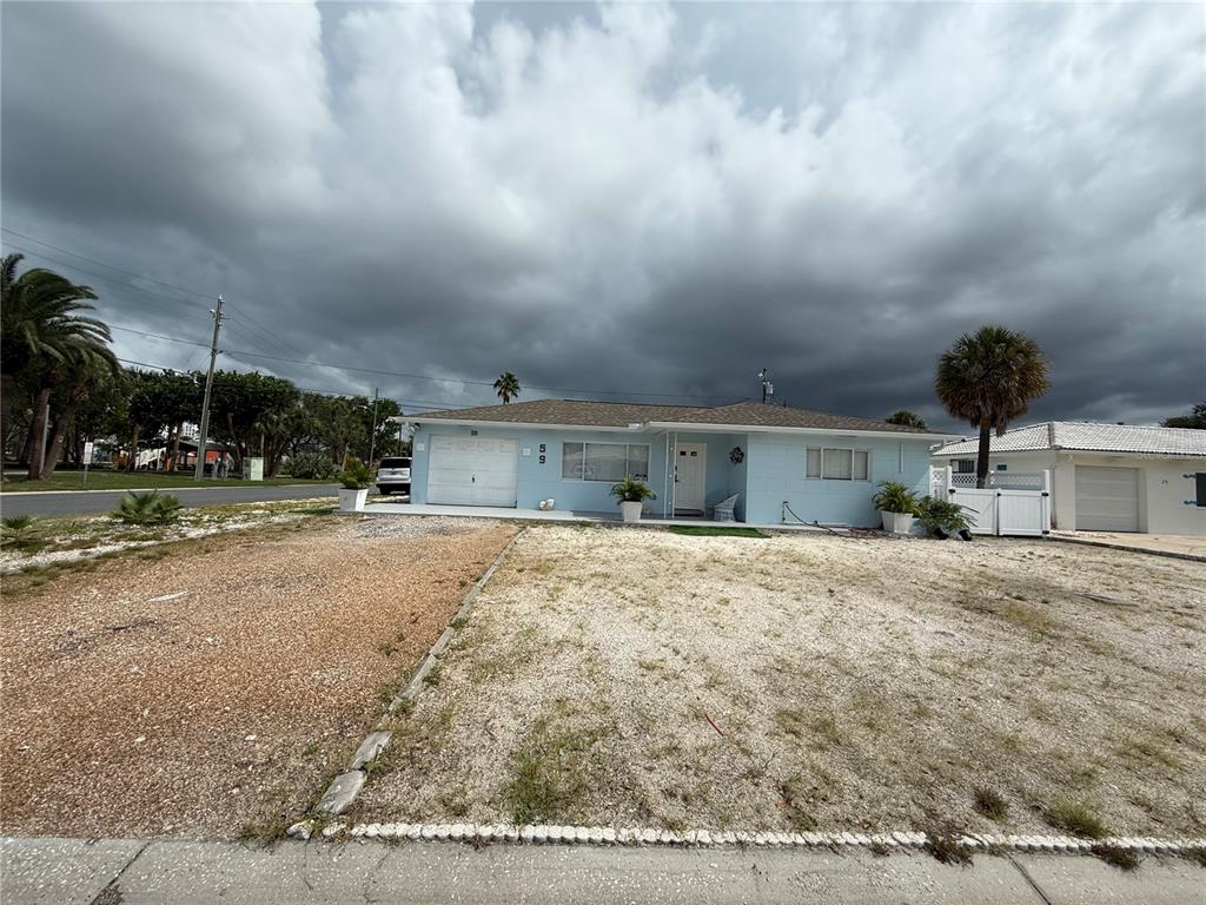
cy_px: 452
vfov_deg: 85.7
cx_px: 603
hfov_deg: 102.1
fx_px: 488
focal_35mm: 14
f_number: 2.2
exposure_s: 1/3663
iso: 50
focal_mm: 2.22
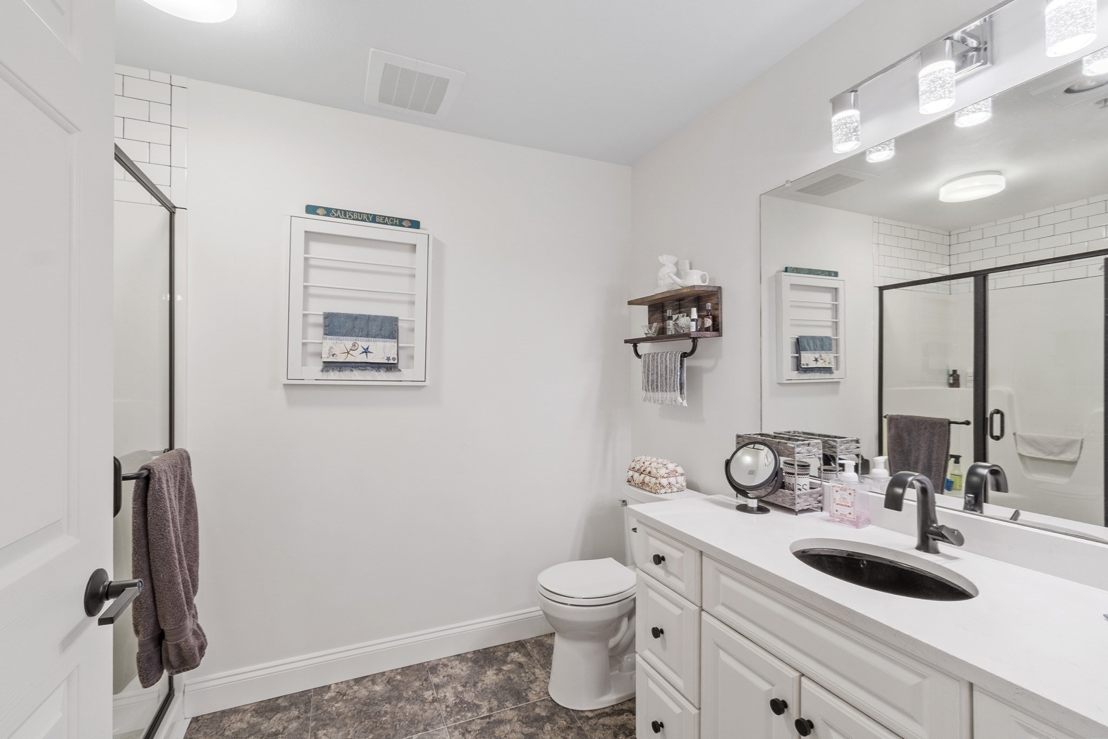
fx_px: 462
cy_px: 370
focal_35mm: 15
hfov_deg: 100.4
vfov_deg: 77.3
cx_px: 554
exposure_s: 1
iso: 320
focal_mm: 10
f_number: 8
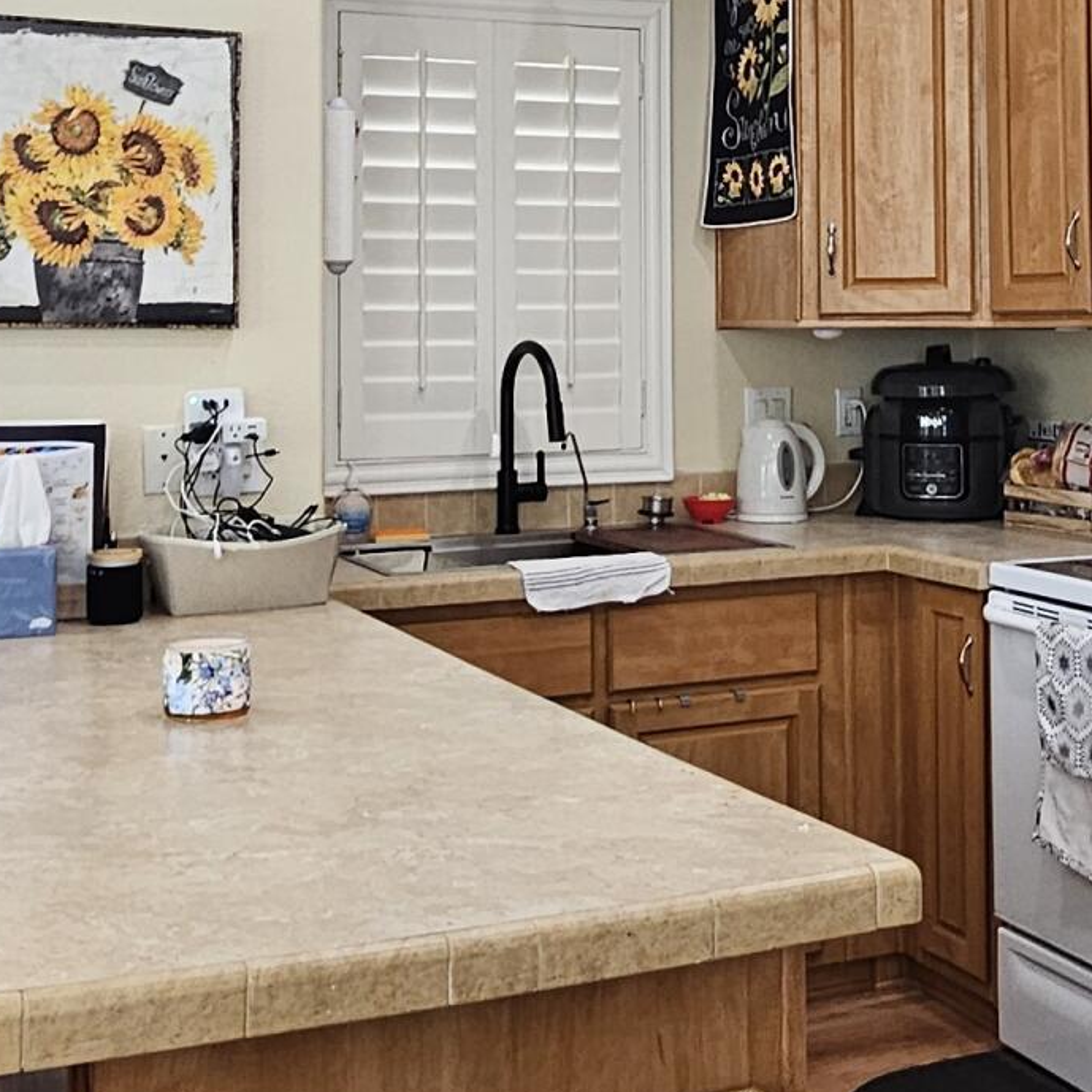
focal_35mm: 50
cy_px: 235
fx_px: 1785
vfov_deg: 33.2
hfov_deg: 33.8
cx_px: 708
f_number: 2.2
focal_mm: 2.2
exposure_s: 1/60
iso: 125
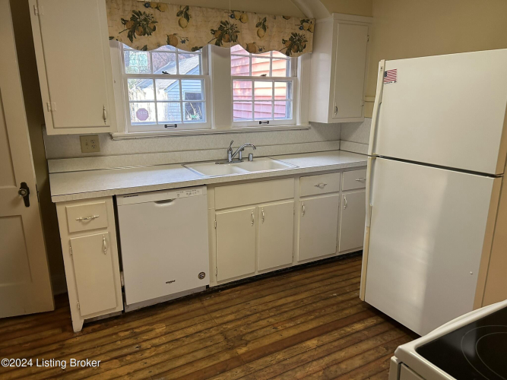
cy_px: 190
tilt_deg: -15.3
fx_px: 381
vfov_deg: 53.0
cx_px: 254
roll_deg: -0.2
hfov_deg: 67.3
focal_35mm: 26
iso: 200
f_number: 1.5
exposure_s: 1/60
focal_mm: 5.7
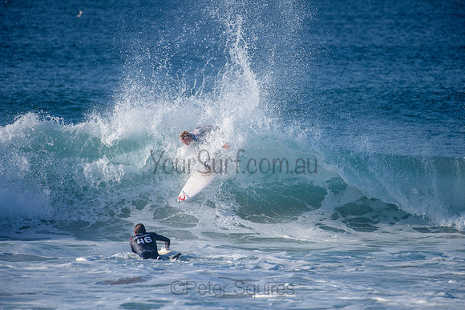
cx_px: 232
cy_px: 155
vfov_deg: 2.7
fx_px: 6651
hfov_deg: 4.0
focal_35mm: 515
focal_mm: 500
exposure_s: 1/2000
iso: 280
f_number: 5.6
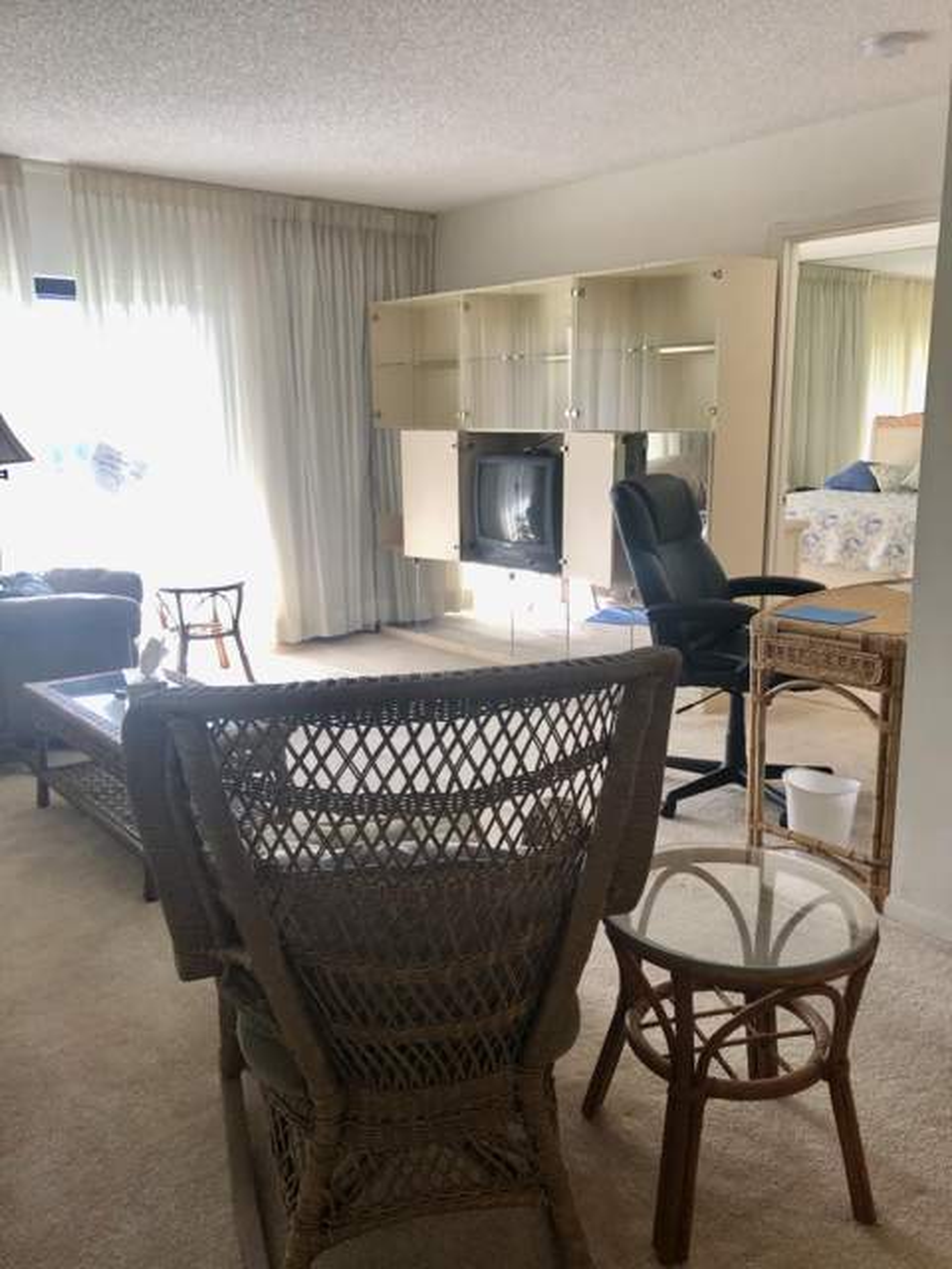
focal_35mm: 28
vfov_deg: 63.4
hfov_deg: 49.7
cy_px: 634
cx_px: 476
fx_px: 1027
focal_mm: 3.99
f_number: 1.8
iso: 32
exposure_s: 1/30
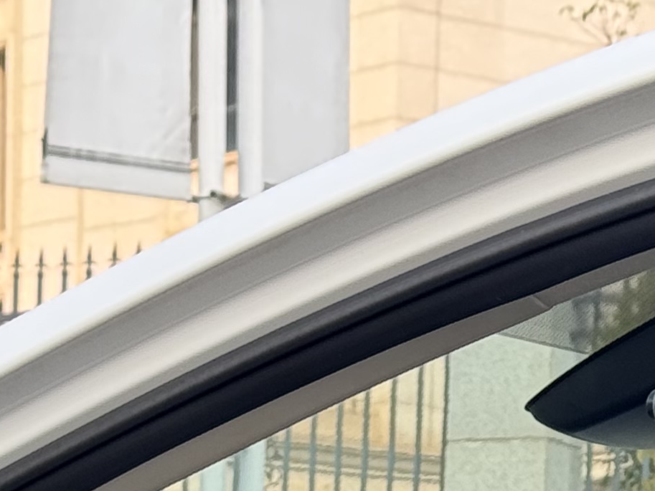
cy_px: 1077
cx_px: 139
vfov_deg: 6.7
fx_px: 4012
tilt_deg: -2.8
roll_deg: -0.9
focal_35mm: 212
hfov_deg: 9.3
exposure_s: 1/558
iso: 64
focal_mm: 6.76
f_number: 1.78
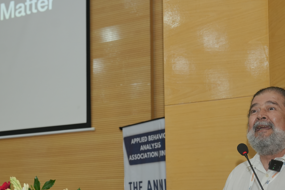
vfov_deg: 17.2
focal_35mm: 79
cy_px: 149
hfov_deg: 25.5
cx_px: 92
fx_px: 625
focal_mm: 45
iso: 800
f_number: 4
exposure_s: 1/200
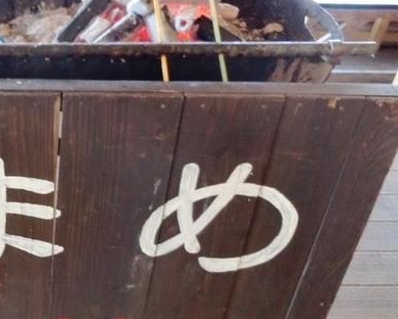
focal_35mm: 51
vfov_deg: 29.6
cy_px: 196
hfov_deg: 33.1
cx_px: -15
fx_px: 601
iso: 400
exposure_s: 1/25
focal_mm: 4.5
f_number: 3.5
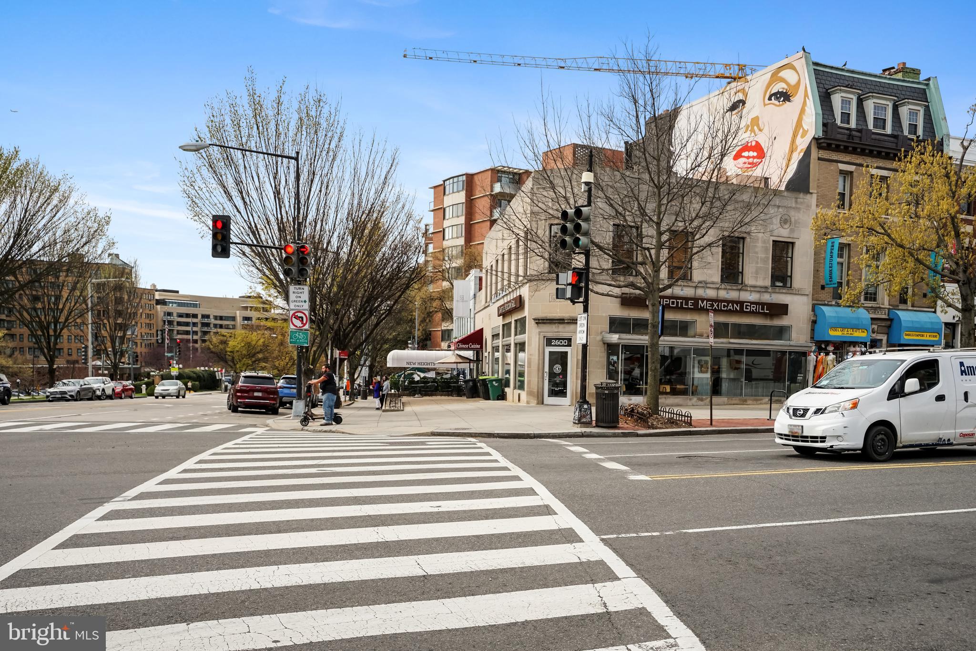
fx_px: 949
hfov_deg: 54.4
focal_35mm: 35
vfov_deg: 37.8
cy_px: 326
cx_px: 488
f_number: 9
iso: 800
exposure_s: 1/1250
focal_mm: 35
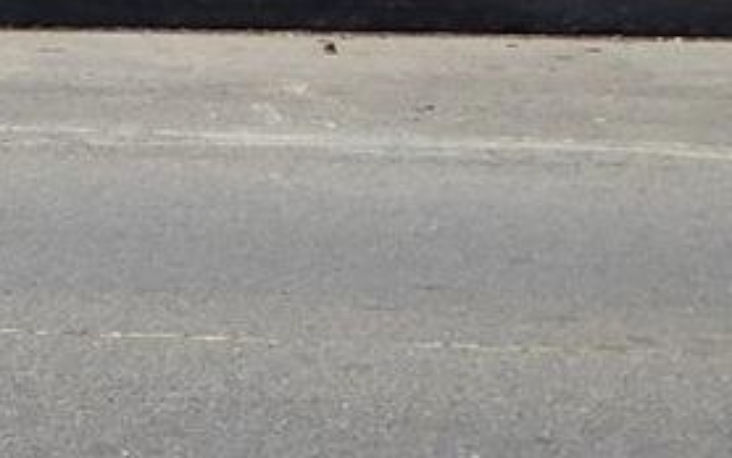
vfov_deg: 5.3
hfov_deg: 8.5
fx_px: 4790
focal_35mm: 240
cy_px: -547
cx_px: -516
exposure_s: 1/640
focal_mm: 7.2
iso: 80
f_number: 3.8
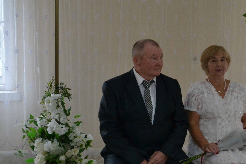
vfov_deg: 18.9
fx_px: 492
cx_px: 220
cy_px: 98
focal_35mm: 72
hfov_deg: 27.1
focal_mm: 22
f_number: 3.8
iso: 1100
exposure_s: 1/500
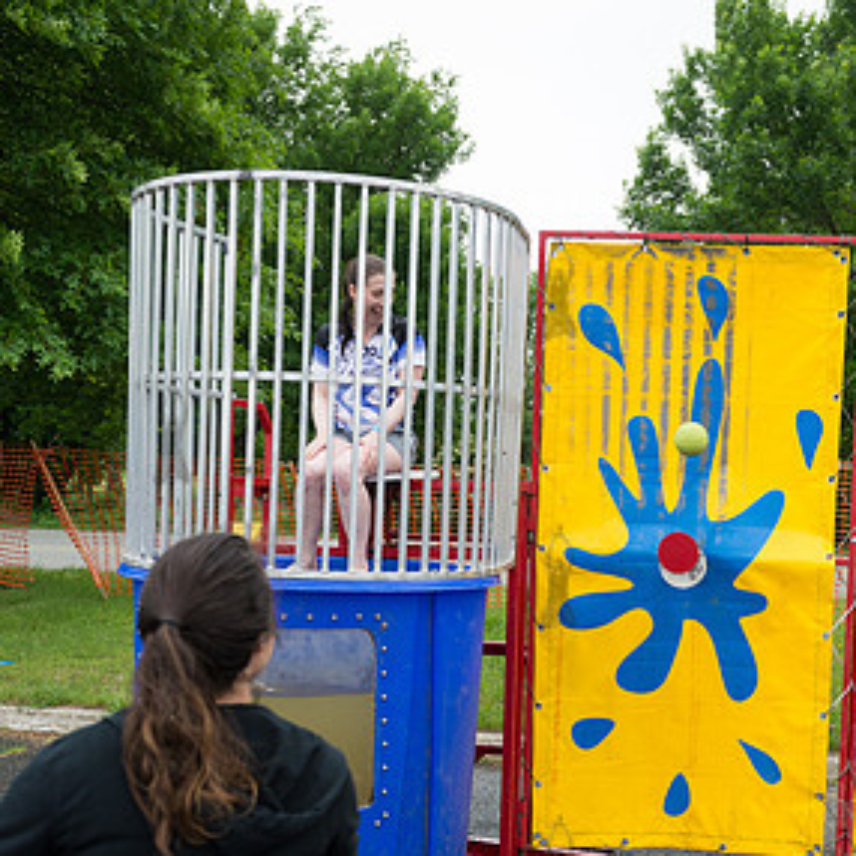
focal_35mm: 50
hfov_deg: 33.8
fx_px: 1399
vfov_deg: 33.7
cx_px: 557
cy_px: 576
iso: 200
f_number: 5
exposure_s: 1/400
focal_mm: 29
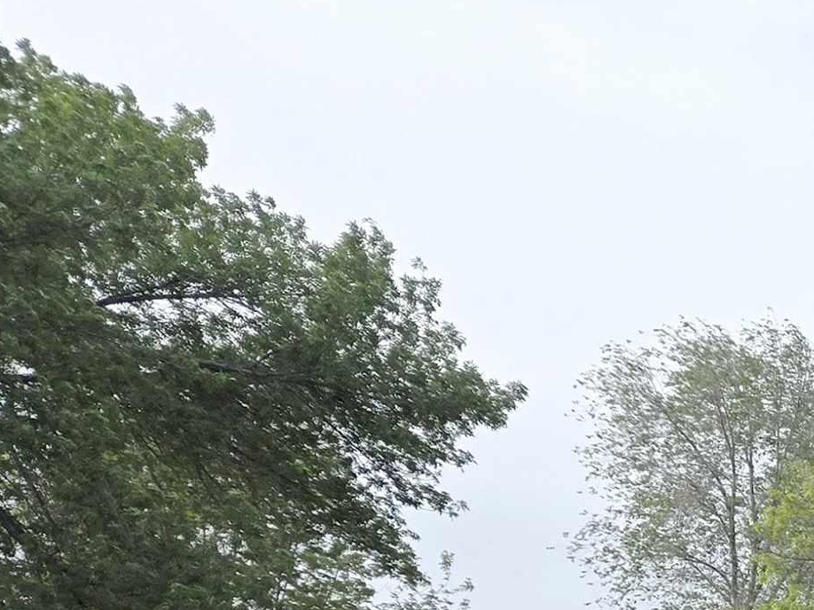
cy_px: 790
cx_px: 1337
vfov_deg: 17.9
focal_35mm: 77
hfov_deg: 20.3
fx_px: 1810
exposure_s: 1/2921
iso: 40
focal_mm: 5.4
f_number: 1.8
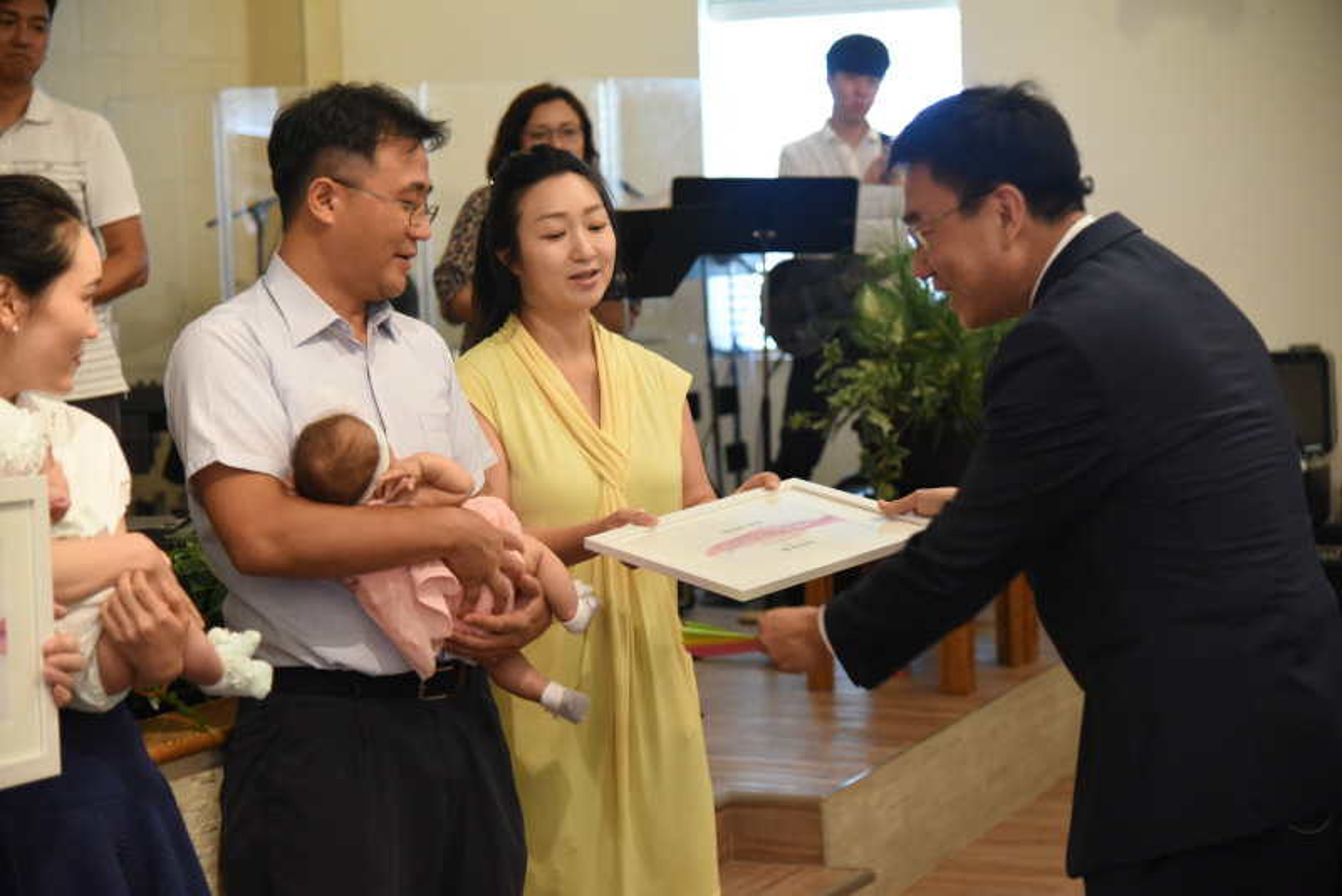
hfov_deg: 26.0
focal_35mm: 78
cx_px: 671
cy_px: 448
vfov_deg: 17.5
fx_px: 2909
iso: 3200
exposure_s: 1/80
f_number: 4
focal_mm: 78
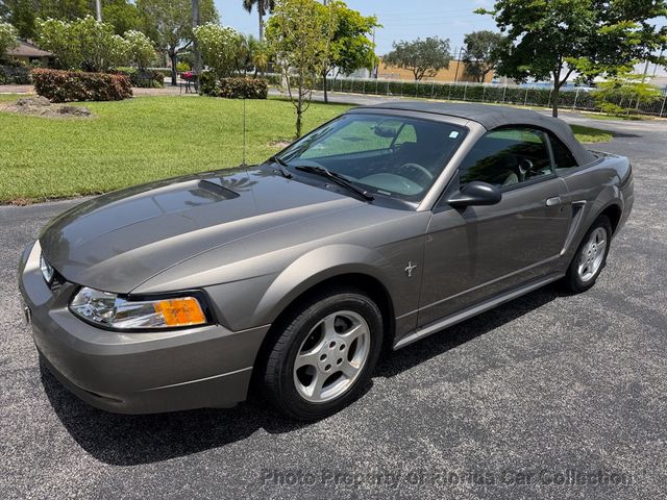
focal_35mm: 24
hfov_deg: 71.6
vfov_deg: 56.8
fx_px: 462
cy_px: 250
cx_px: 334
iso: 80
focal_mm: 6.76
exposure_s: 1/3145
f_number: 1.78
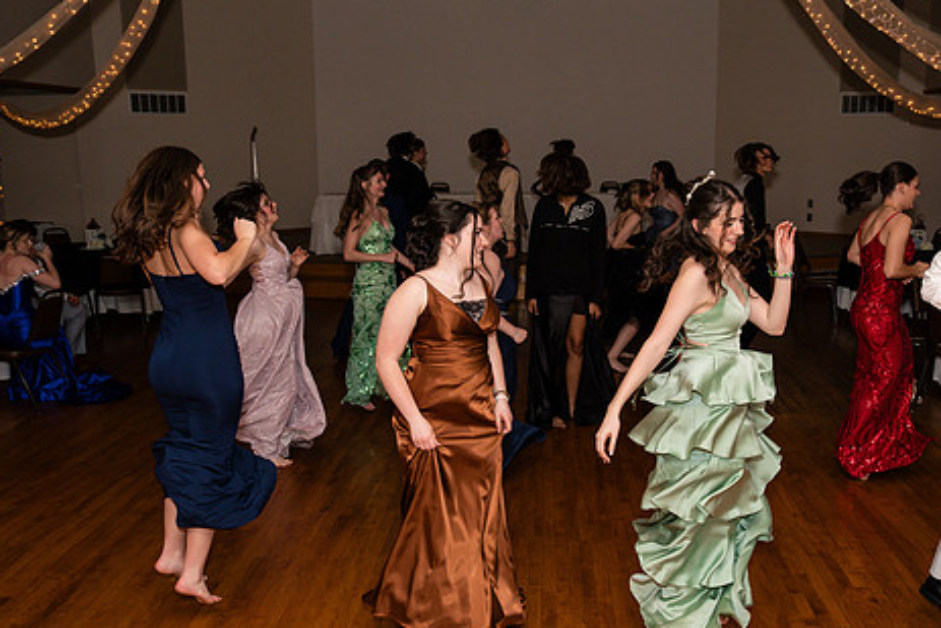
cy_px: 349
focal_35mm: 39
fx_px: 1020
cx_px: 555
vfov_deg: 34.2
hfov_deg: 49.3
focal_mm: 30
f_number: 4
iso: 400
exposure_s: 1/250
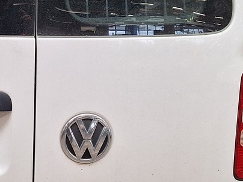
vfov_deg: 18.0
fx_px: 576
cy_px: 74
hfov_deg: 23.0
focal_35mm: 82
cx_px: 10
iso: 50
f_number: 1.8
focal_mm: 5.54
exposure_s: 1/120
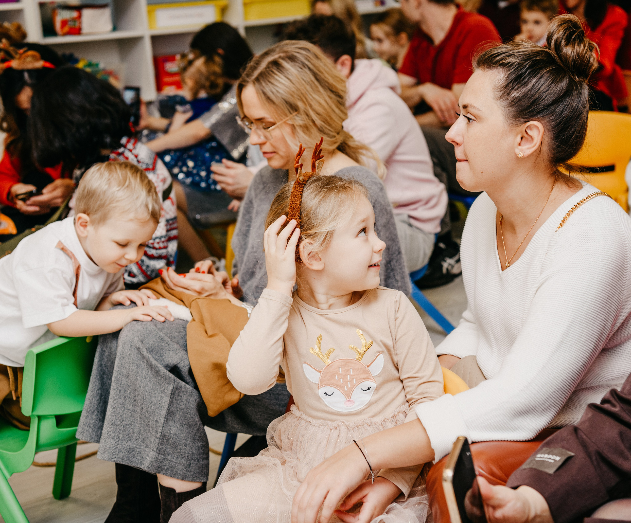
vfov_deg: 25.8
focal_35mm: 60
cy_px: 249
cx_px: 318
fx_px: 1141
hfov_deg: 30.9
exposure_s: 1/160
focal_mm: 50
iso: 250
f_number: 4
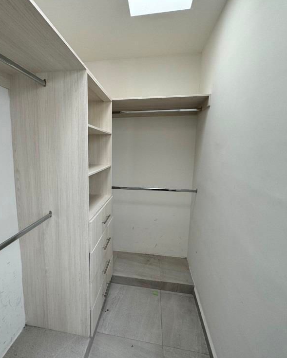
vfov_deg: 83.3
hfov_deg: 69.9
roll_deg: +0.7
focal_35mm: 19
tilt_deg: -9.4
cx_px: 111
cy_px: 181
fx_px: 202
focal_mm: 2.22
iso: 80
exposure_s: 1/99
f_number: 2.2
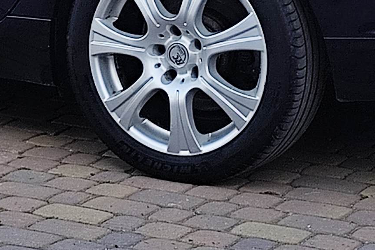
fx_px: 1906
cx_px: 30
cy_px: -219
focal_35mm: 183
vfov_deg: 7.3
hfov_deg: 11.2
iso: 50
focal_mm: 6.19
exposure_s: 1/436
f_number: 1.65
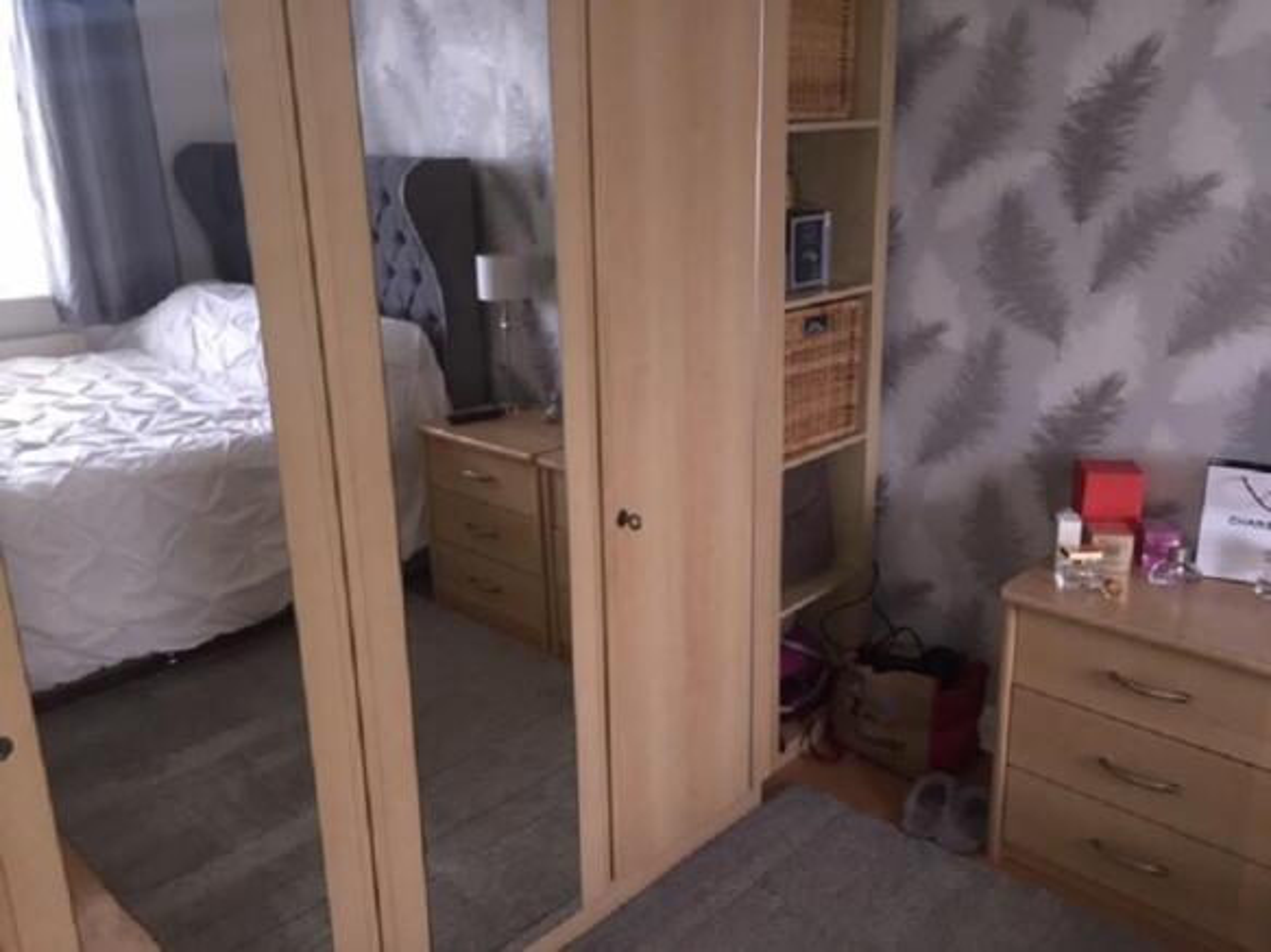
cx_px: 636
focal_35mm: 29
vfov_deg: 48.2
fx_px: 1065
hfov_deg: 61.7
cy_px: 476
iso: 125
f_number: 2.2
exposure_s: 1/33
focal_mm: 4.15
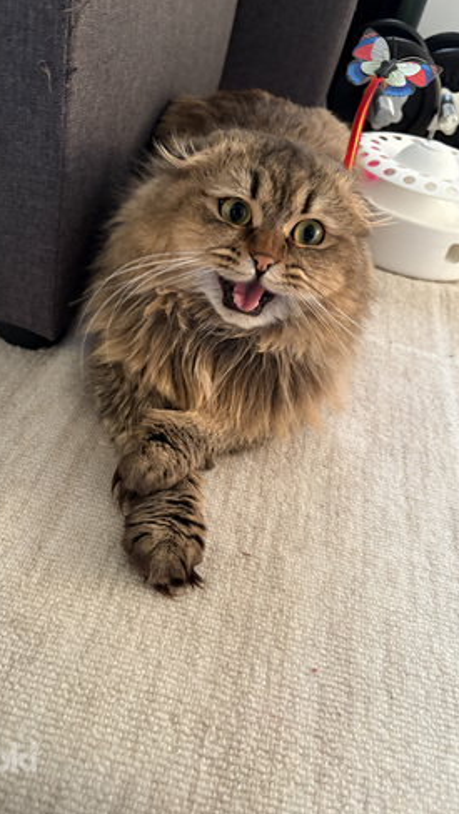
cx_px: 184
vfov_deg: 66.0
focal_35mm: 29
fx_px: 627
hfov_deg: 40.1
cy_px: 399
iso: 500
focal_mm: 5.96
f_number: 1.6
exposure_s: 1/55
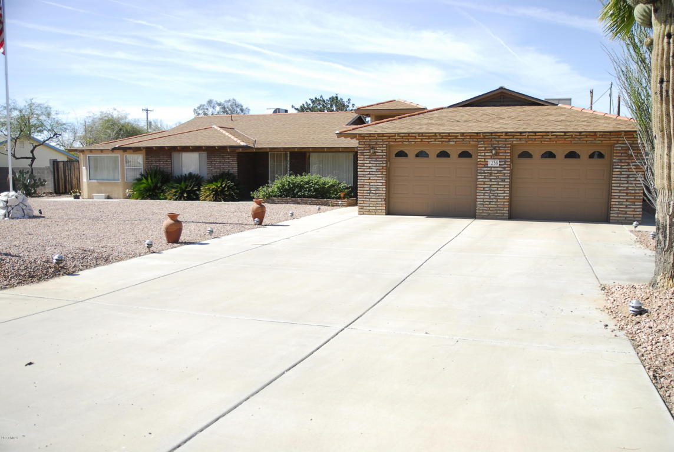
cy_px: 226
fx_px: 563
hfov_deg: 61.8
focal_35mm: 30
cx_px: 337
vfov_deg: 43.8
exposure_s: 1/1000
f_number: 13
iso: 125
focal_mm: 20
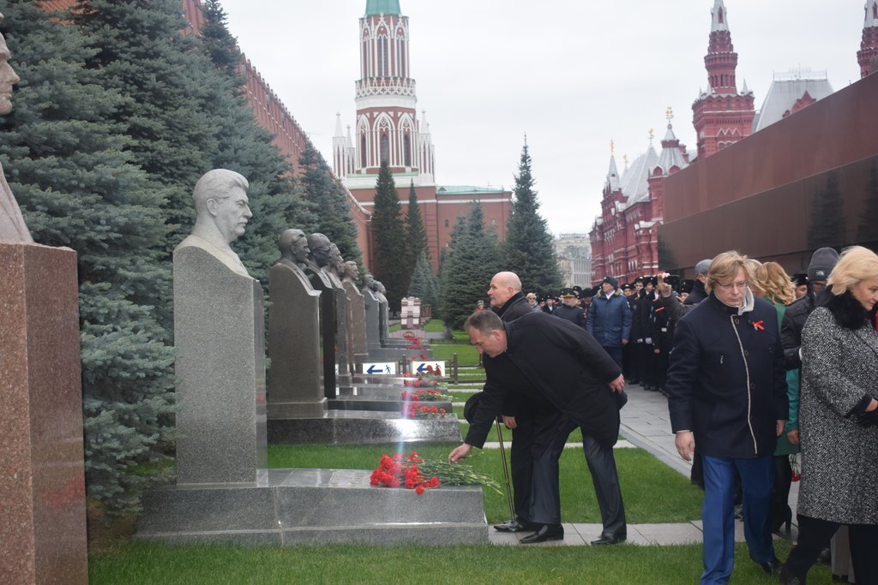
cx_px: 439
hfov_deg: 38.9
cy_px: 292
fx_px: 1244
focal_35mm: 51
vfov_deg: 26.5
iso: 450
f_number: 5.6
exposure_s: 1/125
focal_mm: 34
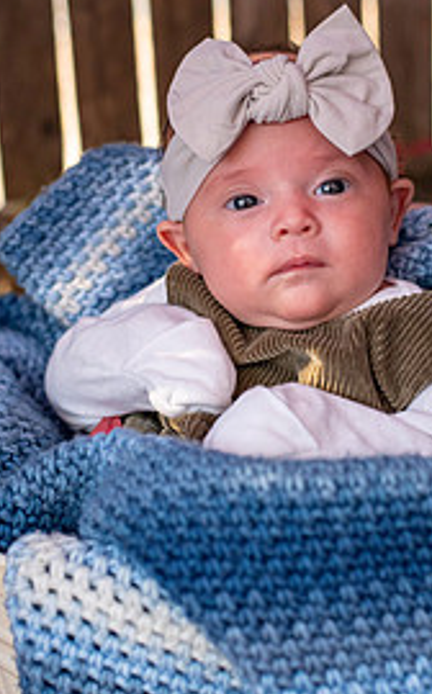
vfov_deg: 24.4
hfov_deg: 15.3
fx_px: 1606
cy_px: 332
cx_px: 240
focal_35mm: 85
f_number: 3.2
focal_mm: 50
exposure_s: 1/2500
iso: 3200
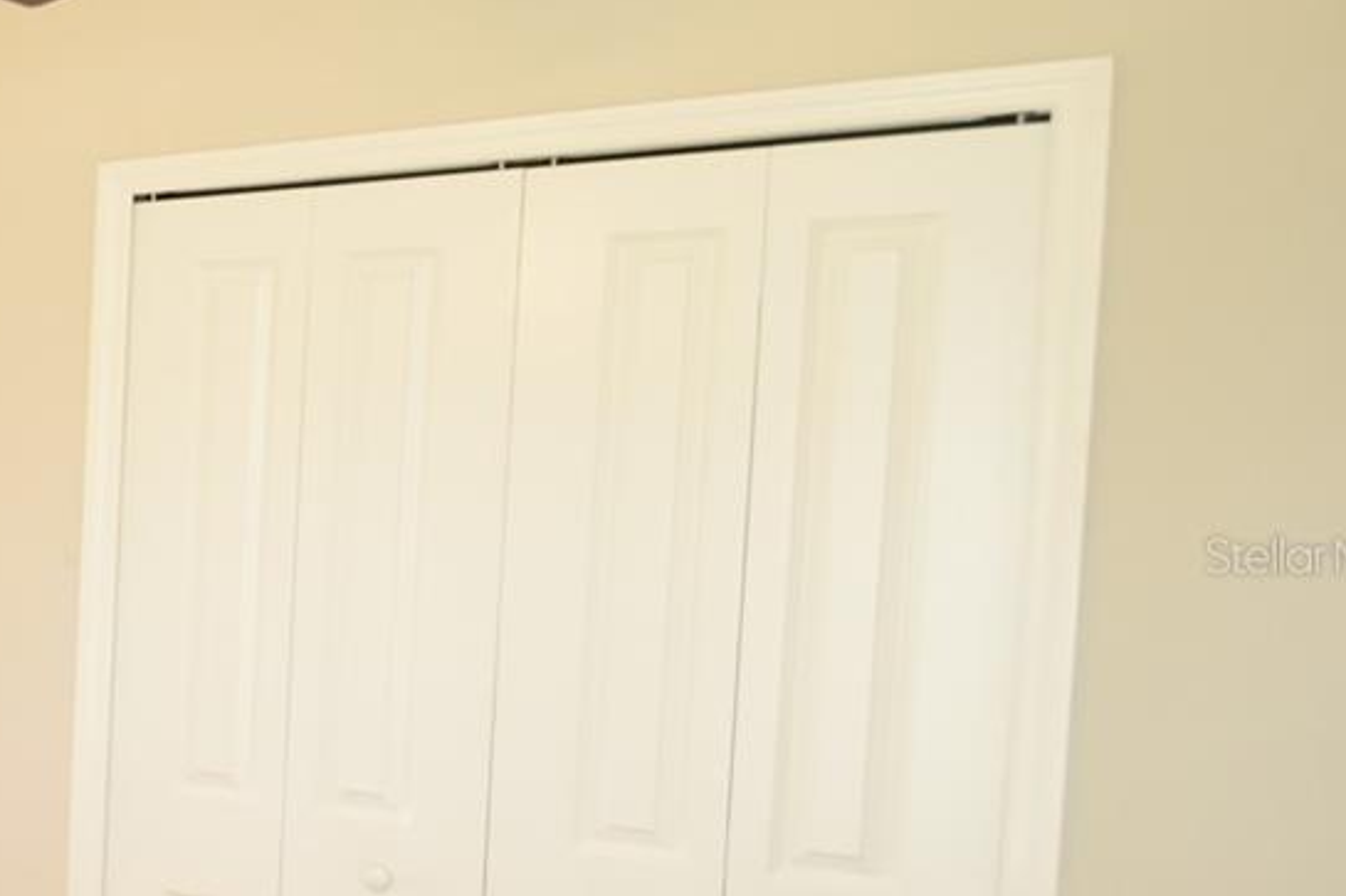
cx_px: -551
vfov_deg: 30.4
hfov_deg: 30.6
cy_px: 555
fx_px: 1645
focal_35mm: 44
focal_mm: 10
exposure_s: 1/60
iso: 1250
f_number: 3.5
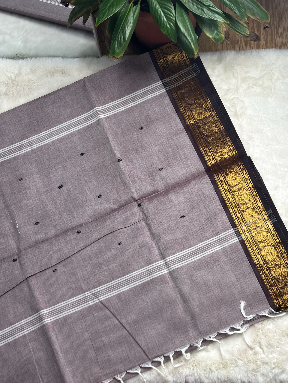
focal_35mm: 49
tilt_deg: -73.1
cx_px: 144
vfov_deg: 38.9
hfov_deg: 29.7
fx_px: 544
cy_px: 192
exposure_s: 1/50
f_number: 1.6
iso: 40
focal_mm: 5.96
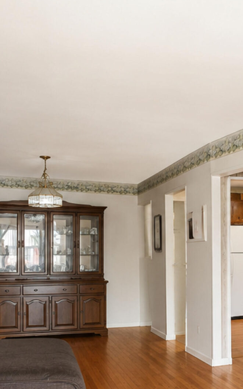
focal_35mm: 37
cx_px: 150
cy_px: 271
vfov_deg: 51.4
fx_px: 392
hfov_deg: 34.3
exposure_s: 1/60
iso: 2000
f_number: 7.1
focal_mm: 10
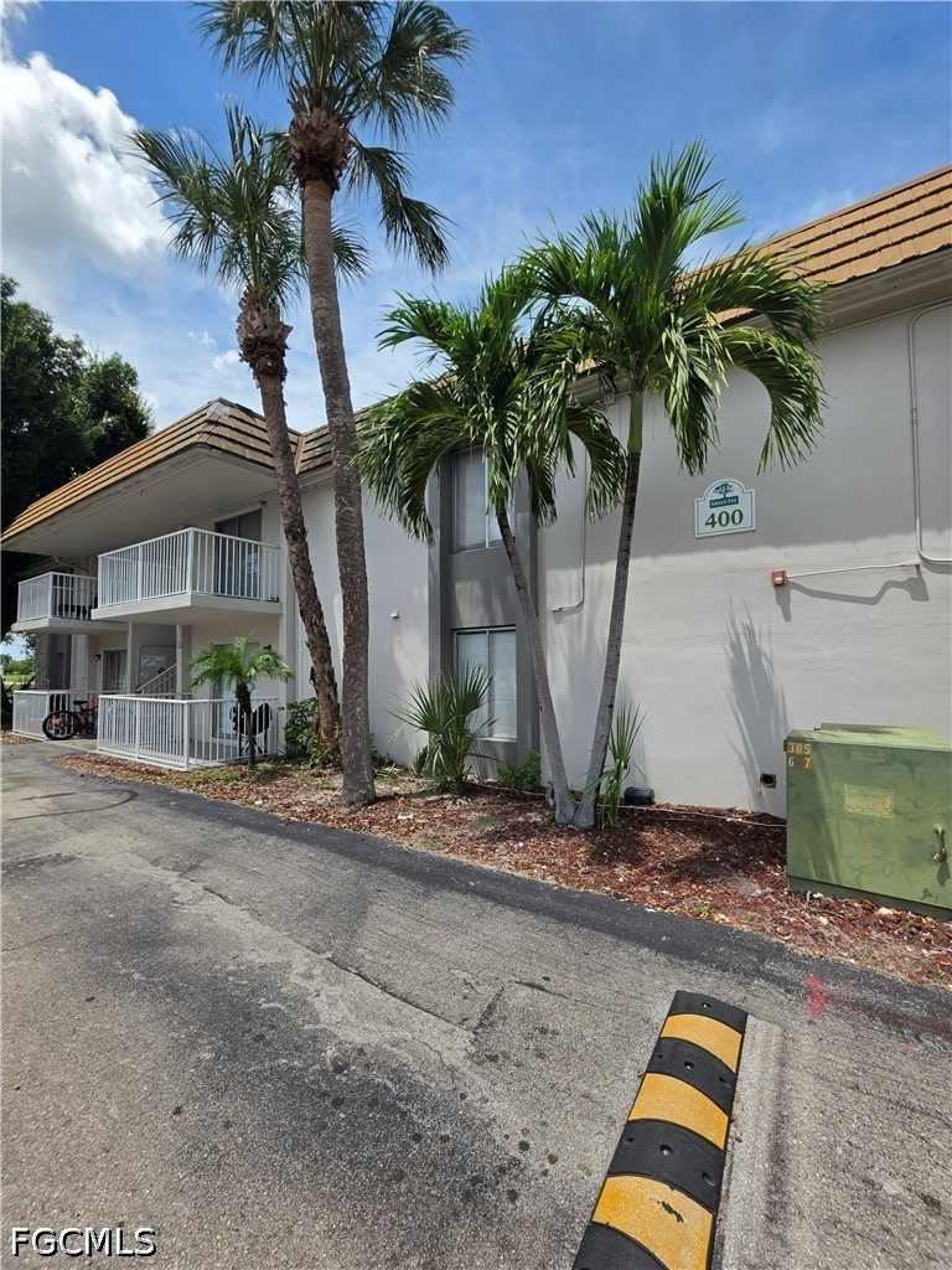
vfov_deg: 106.2
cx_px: 476
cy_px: 635
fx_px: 477
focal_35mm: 13
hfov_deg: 89.9
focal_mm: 2.2
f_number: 1.9
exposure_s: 1/1834
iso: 32
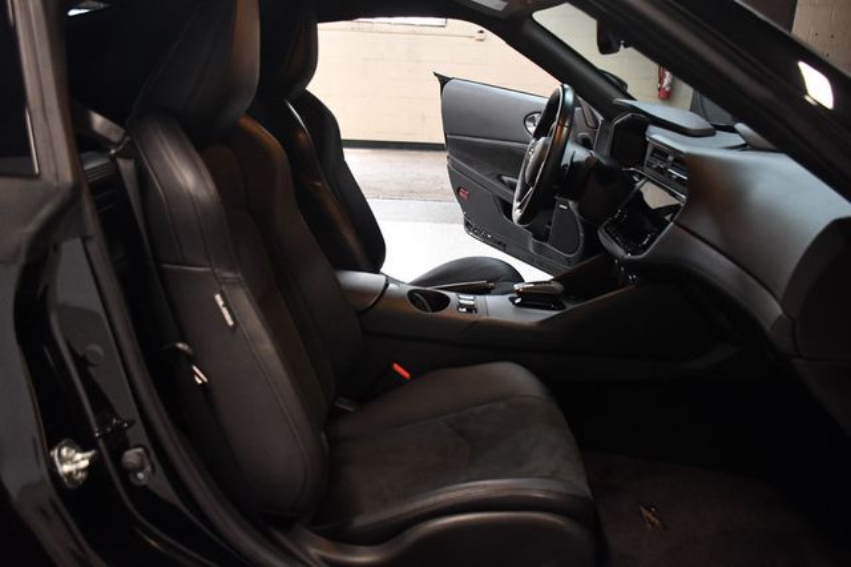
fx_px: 780
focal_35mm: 33
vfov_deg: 39.9
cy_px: 284
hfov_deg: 57.2
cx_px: 426
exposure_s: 1/100
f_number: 3.5
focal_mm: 22
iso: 3200
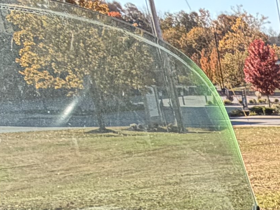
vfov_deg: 12.5
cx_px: 561
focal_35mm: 97
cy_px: 478
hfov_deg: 15.9
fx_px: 785
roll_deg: -2.2
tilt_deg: -28.8
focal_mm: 2.22
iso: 64
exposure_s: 1/468
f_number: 2.2
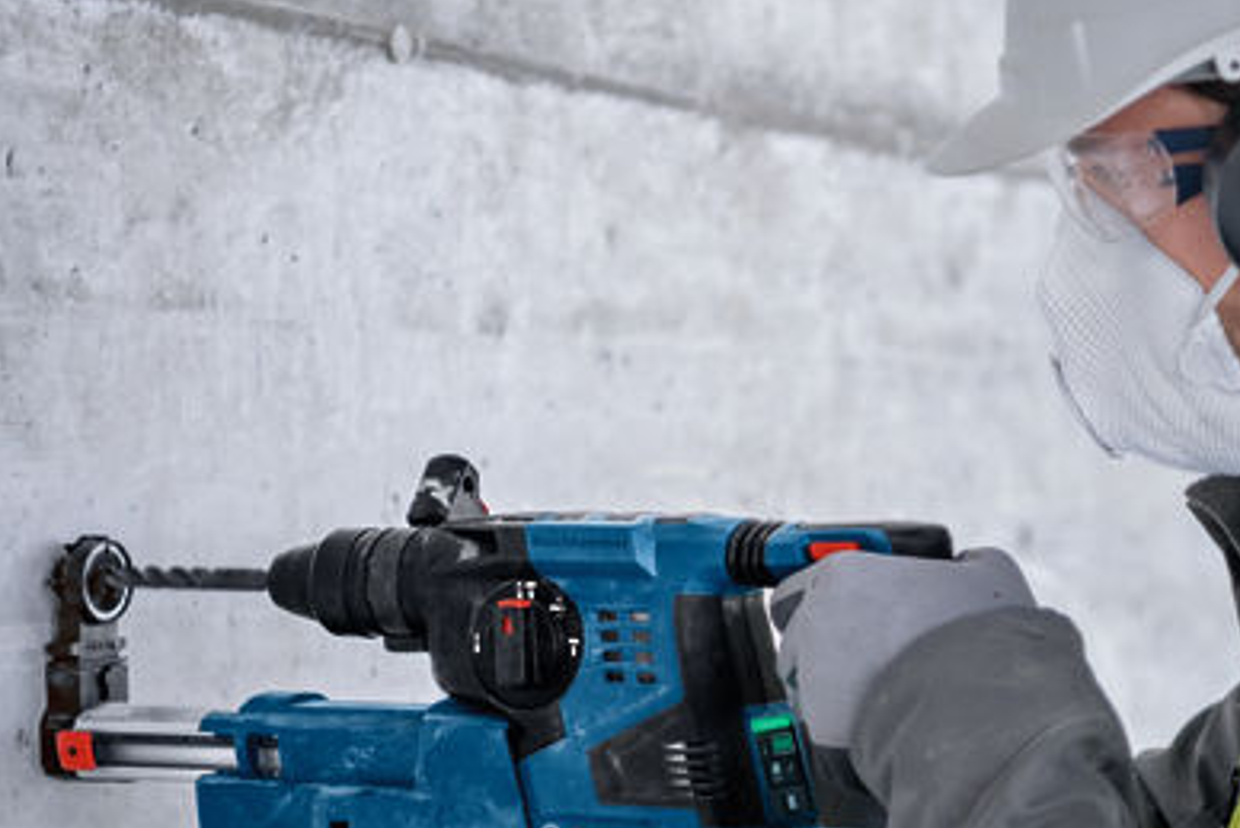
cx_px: 866
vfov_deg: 13.3
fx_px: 3549
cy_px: 635
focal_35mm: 103
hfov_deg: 19.7
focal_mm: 50
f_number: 2.8
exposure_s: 1/500
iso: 500
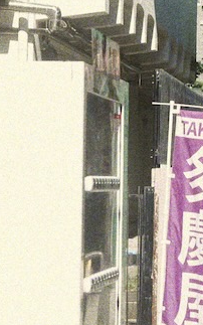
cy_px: 12
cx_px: 538
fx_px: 2008
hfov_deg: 5.5
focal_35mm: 227
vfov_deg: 9.2
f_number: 5.6
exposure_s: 1/8000
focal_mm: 45
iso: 3200
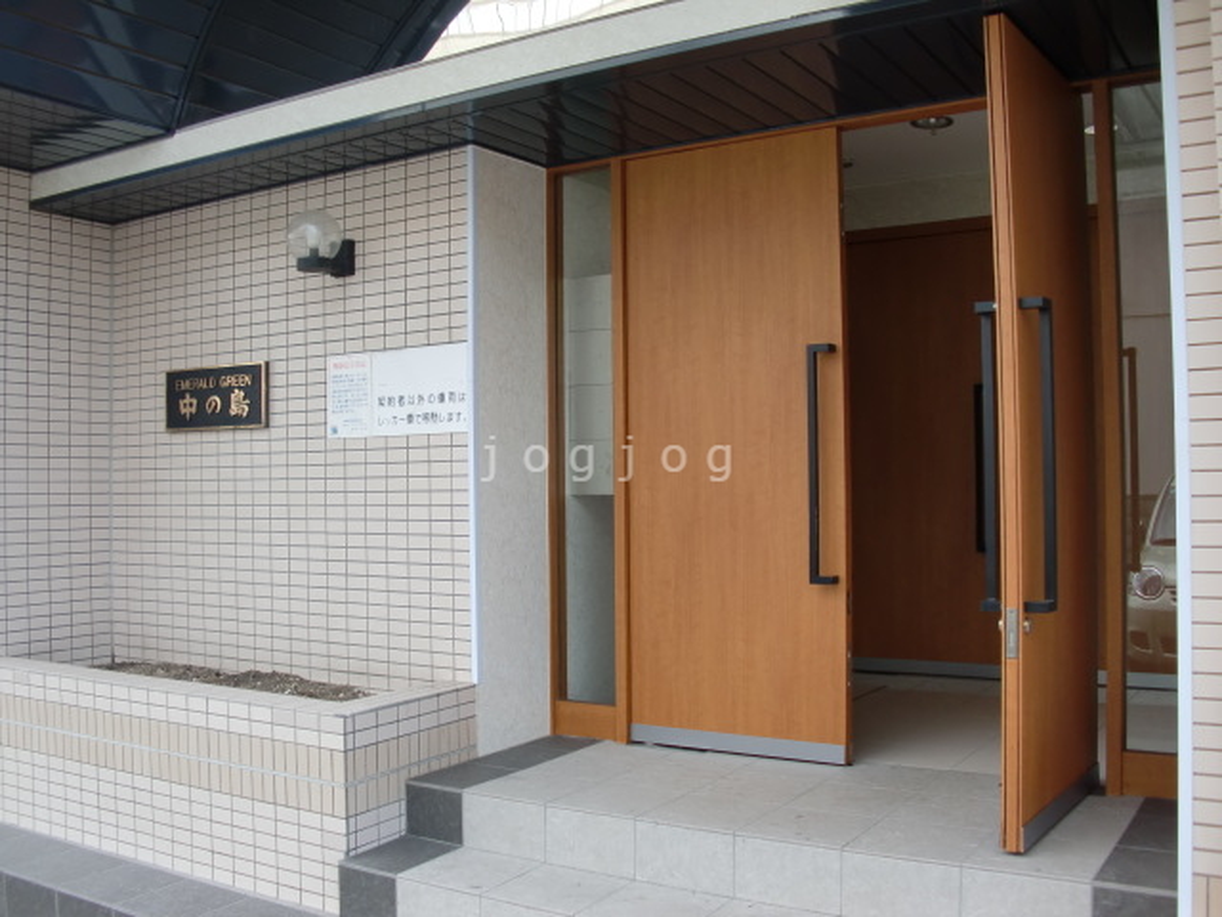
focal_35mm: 36
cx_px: 611
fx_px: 1271
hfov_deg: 51.4
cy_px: 458
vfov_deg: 39.7
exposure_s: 1/125
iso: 64
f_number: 2.8
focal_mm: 6.3
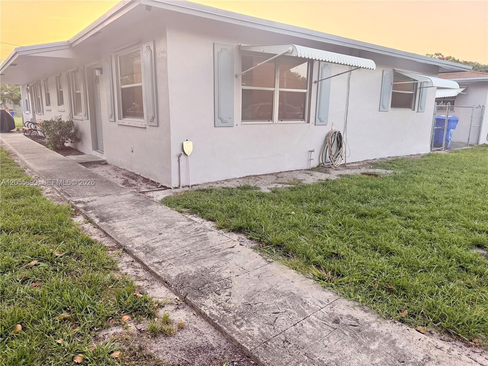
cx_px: 244
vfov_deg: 56.8
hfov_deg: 71.6
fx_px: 338
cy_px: 183
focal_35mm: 24
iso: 160
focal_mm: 6.76
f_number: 1.78
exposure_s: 1/212
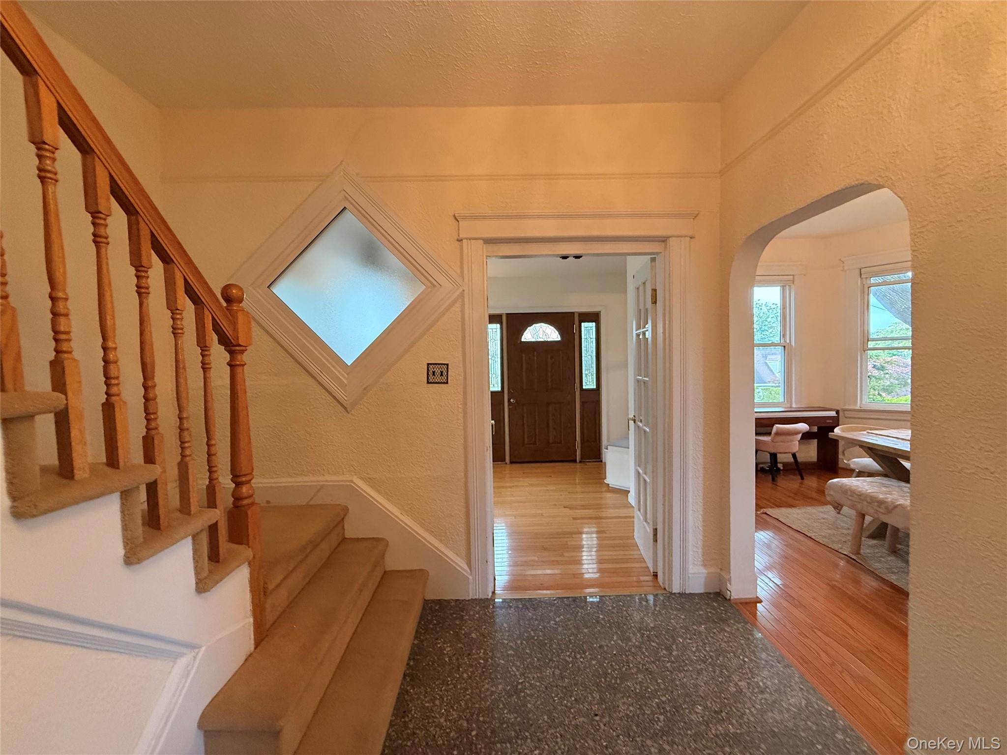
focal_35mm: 14
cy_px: 378
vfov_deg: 85.7
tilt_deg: -1.5
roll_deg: +1.6
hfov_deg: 102.1
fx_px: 407
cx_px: 504
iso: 500
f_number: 2.2
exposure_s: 1/120
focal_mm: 2.22
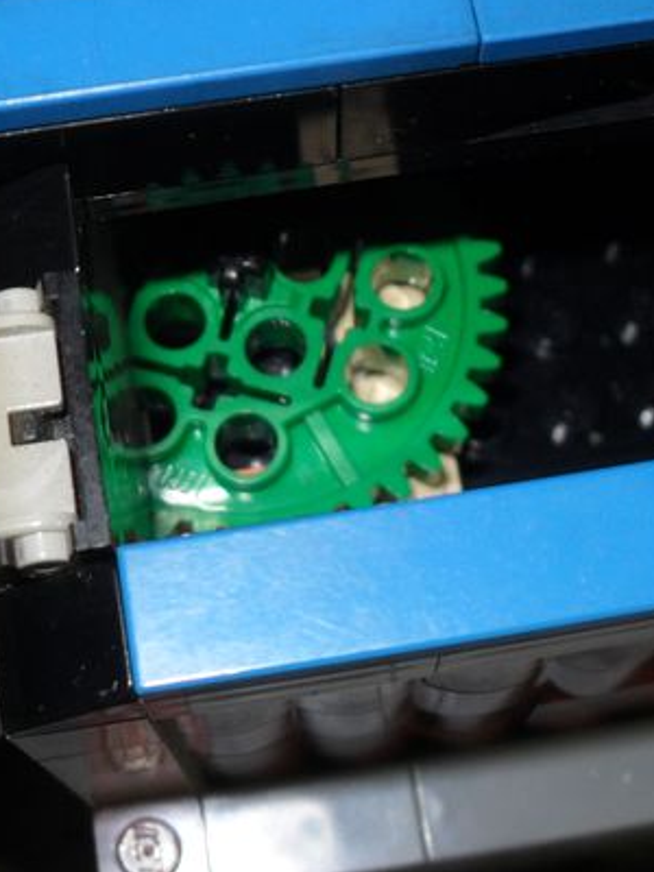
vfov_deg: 27.7
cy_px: 312
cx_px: 355
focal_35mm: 70
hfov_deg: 21.0
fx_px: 1763
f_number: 8.9
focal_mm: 6.2
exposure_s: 1
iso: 100
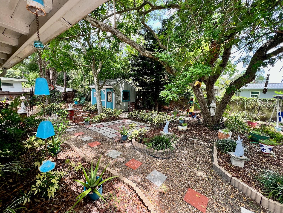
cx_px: 142
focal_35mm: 13
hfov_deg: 106.2
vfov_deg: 89.9
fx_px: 106
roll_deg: -1.8
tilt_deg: -8.1
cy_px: 106
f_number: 1.8
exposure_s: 1/120
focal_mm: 1.57
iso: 32
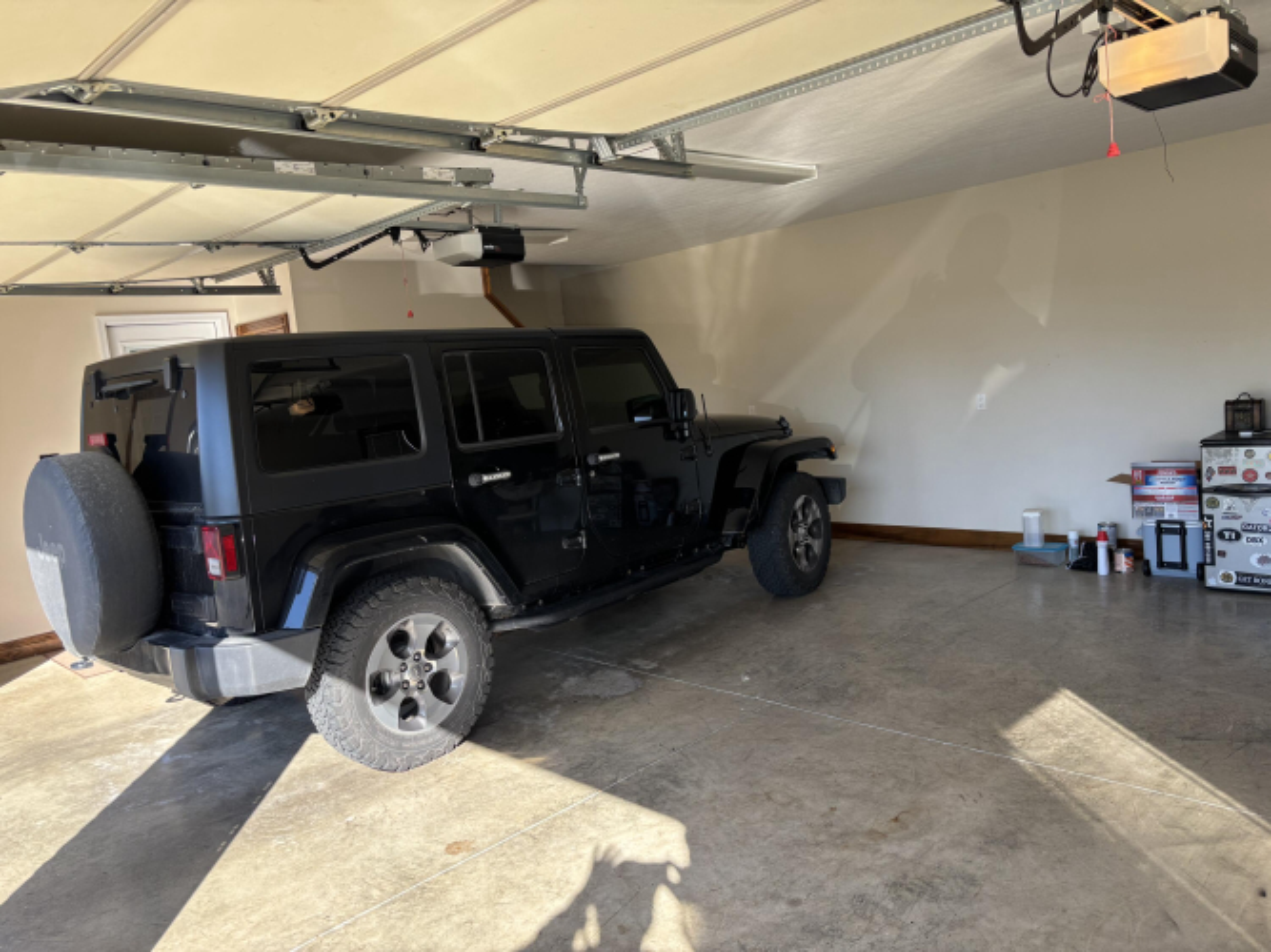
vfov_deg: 53.0
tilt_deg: -7.3
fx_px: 954
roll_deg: +6.4
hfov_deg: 67.3
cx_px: 636
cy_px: 476
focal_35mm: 26
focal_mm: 5.96
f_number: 1.6
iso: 50
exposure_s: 1/229
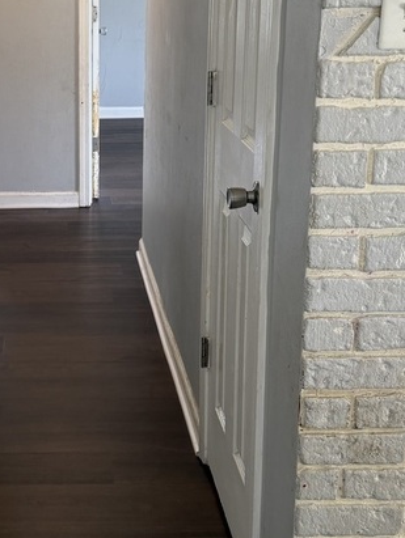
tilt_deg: -11.1
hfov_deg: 22.7
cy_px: 209
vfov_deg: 30.6
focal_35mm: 63
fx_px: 981
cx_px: 35
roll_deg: -0.3
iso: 160
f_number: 1.78
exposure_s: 1/60
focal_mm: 6.76
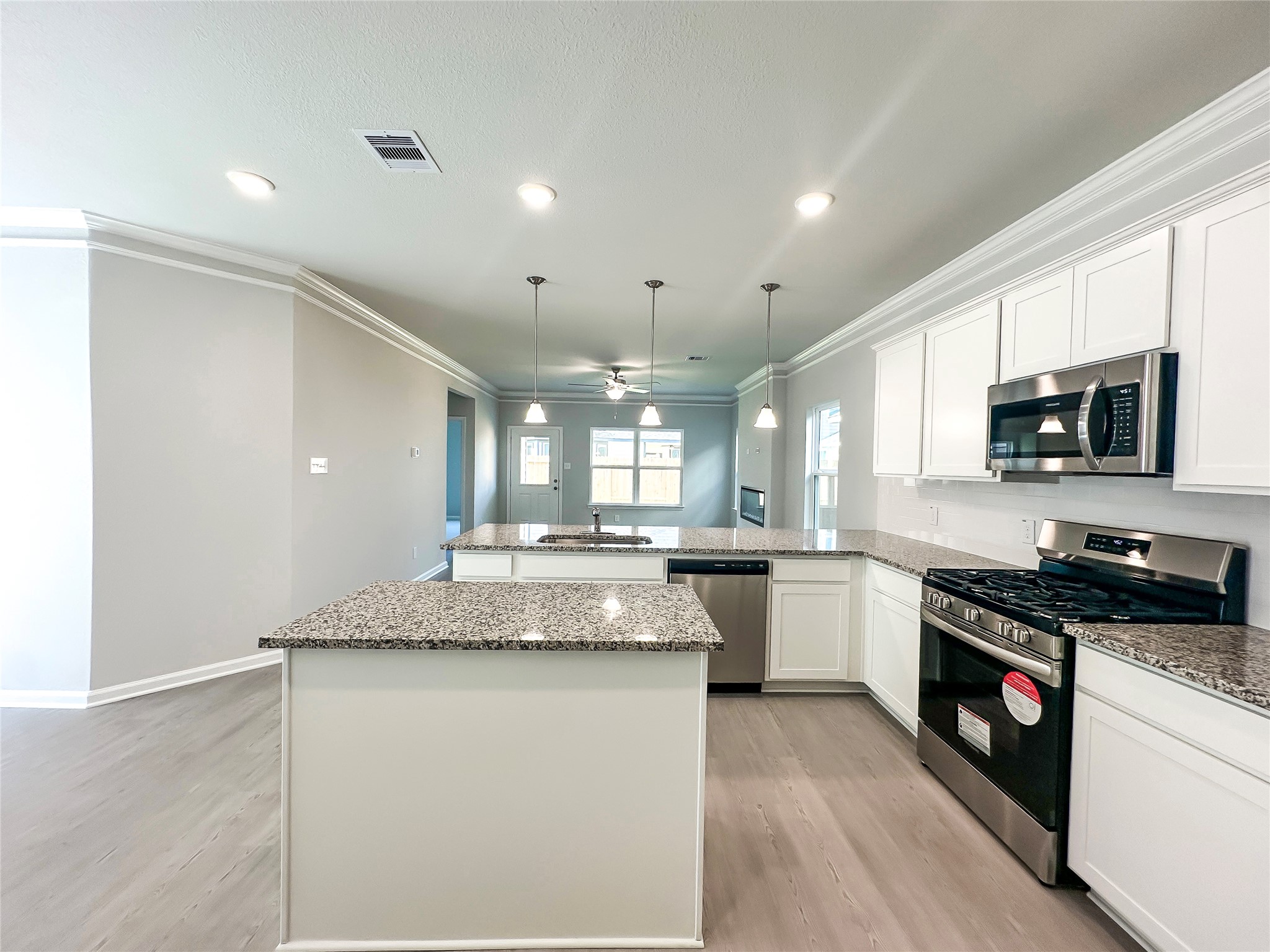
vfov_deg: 85.7
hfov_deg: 102.1
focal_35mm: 14
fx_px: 514
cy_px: 476
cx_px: 635
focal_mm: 2.22
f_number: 2.2
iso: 125
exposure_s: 1/120
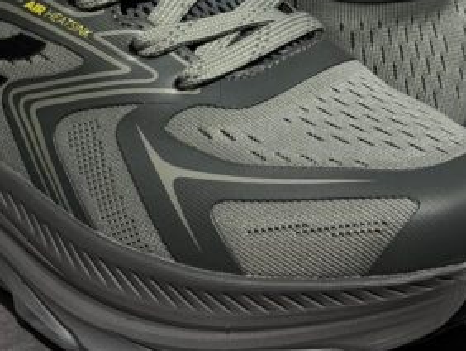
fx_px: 1832
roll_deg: +1.4
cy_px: -65
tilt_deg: -11.2
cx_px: 178
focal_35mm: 136
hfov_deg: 14.5
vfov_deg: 10.7
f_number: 1.78
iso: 250
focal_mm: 6.76
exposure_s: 1/40
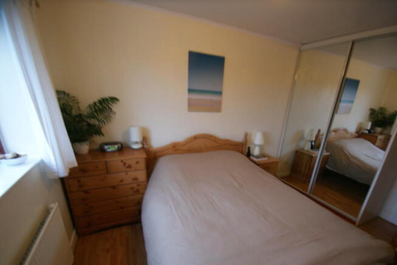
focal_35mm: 15
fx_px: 166
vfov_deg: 77.5
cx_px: 198
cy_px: 132
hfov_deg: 100.3
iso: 400
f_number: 3.5
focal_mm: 10
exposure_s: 1/10
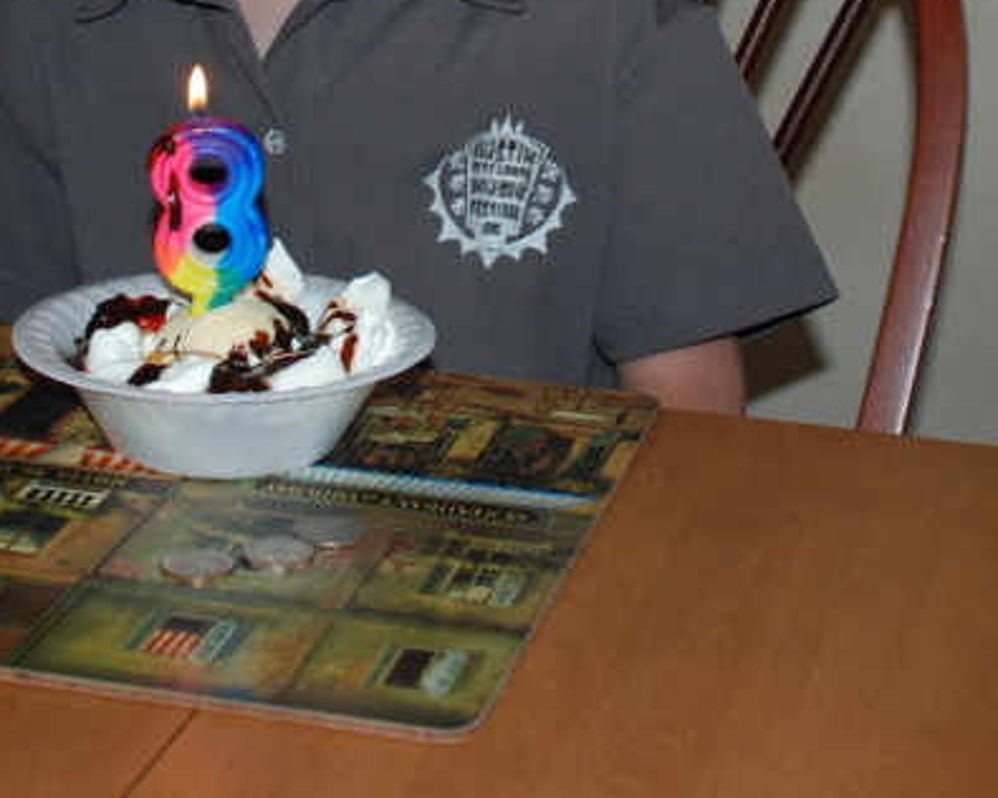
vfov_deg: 15.8
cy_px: -21
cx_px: 435
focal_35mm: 95
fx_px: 2806
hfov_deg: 20.2
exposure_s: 1/60
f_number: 4
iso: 200
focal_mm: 26
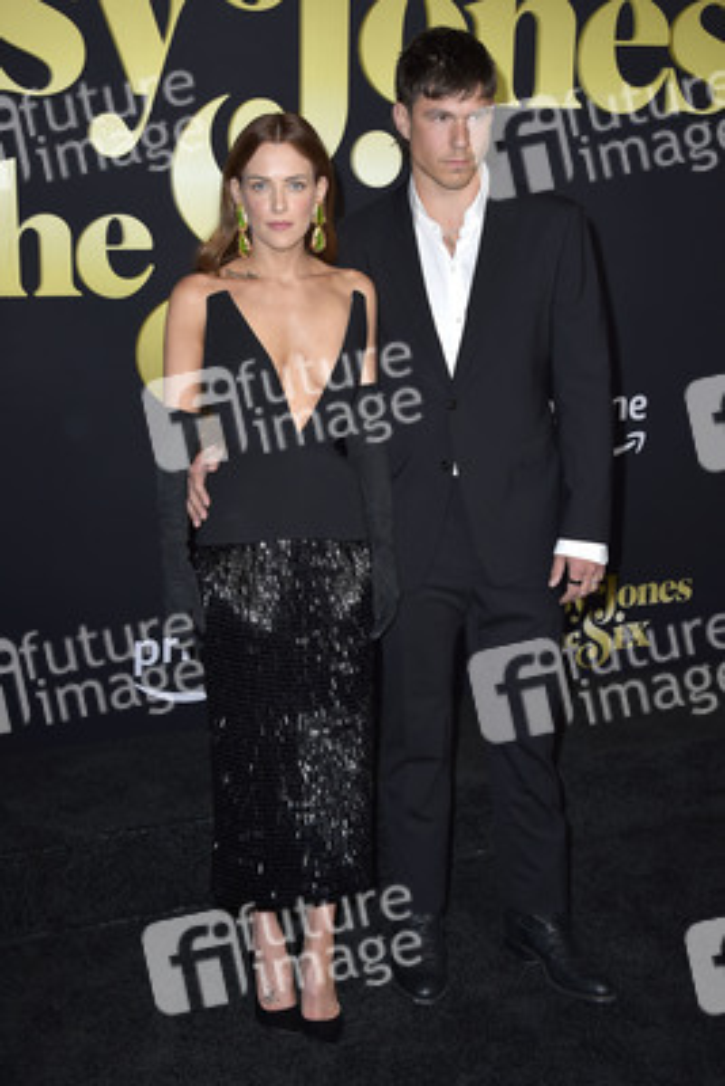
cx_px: 362
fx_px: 1509
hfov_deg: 27.0
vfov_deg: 39.6
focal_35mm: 50
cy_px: 543
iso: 400
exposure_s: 1/250
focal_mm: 50
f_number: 6.3
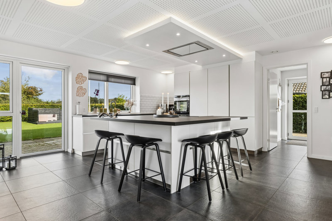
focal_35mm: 22
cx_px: 166
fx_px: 201
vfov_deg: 57.8
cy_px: 110
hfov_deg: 79.2
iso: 200
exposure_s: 1/25
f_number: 8
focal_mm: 14.5
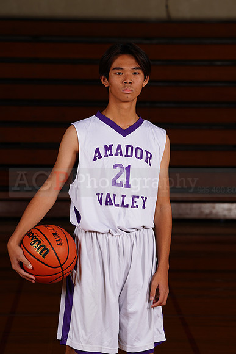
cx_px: 118
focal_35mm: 190
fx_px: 1867
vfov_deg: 10.8
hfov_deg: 7.2
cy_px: 177
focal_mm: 190
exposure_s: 1/200
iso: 200
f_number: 9
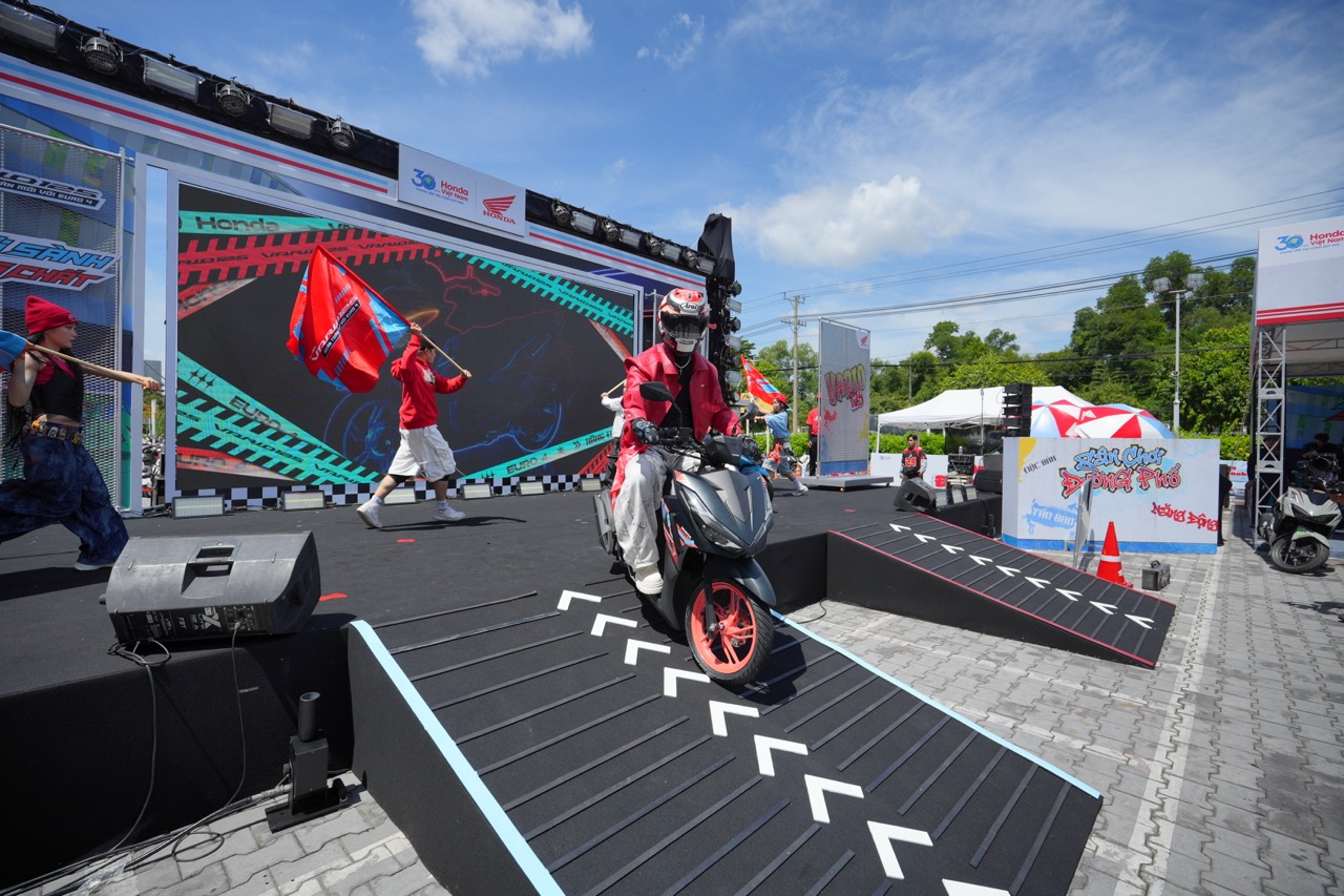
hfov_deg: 96.7
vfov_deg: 73.7
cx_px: 672
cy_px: 448
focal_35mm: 16
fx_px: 597
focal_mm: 16
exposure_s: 1/3200
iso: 160
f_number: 3.5
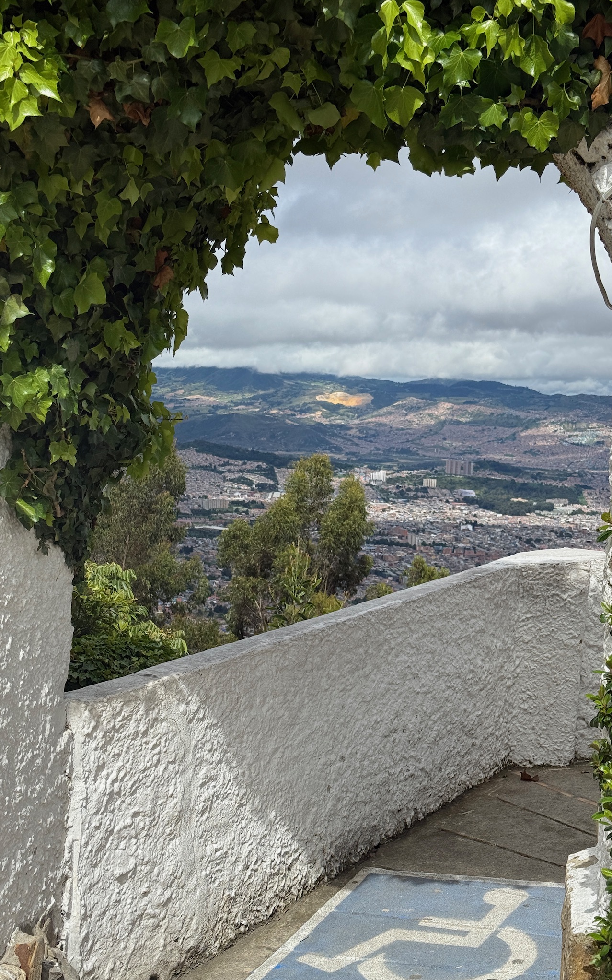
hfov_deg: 25.3
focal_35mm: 51
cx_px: 345
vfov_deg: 39.6
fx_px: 1361
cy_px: 489
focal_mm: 6.76
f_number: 1.78
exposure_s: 1/7143
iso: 64
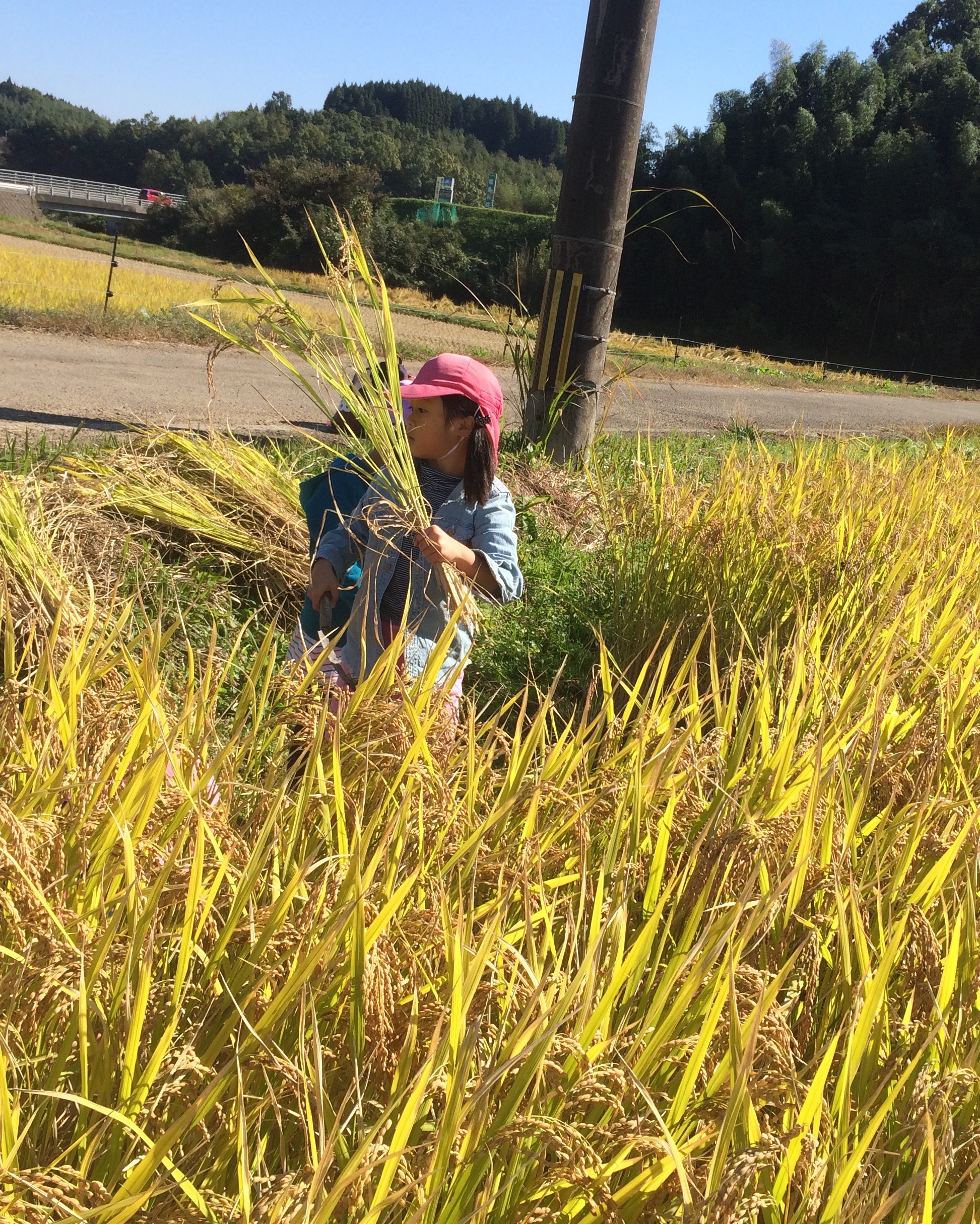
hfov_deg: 39.0
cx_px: 572
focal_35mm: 38
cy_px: 609
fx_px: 1378
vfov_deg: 47.9
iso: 32
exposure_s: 1/1580
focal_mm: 4.15
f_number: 2.2
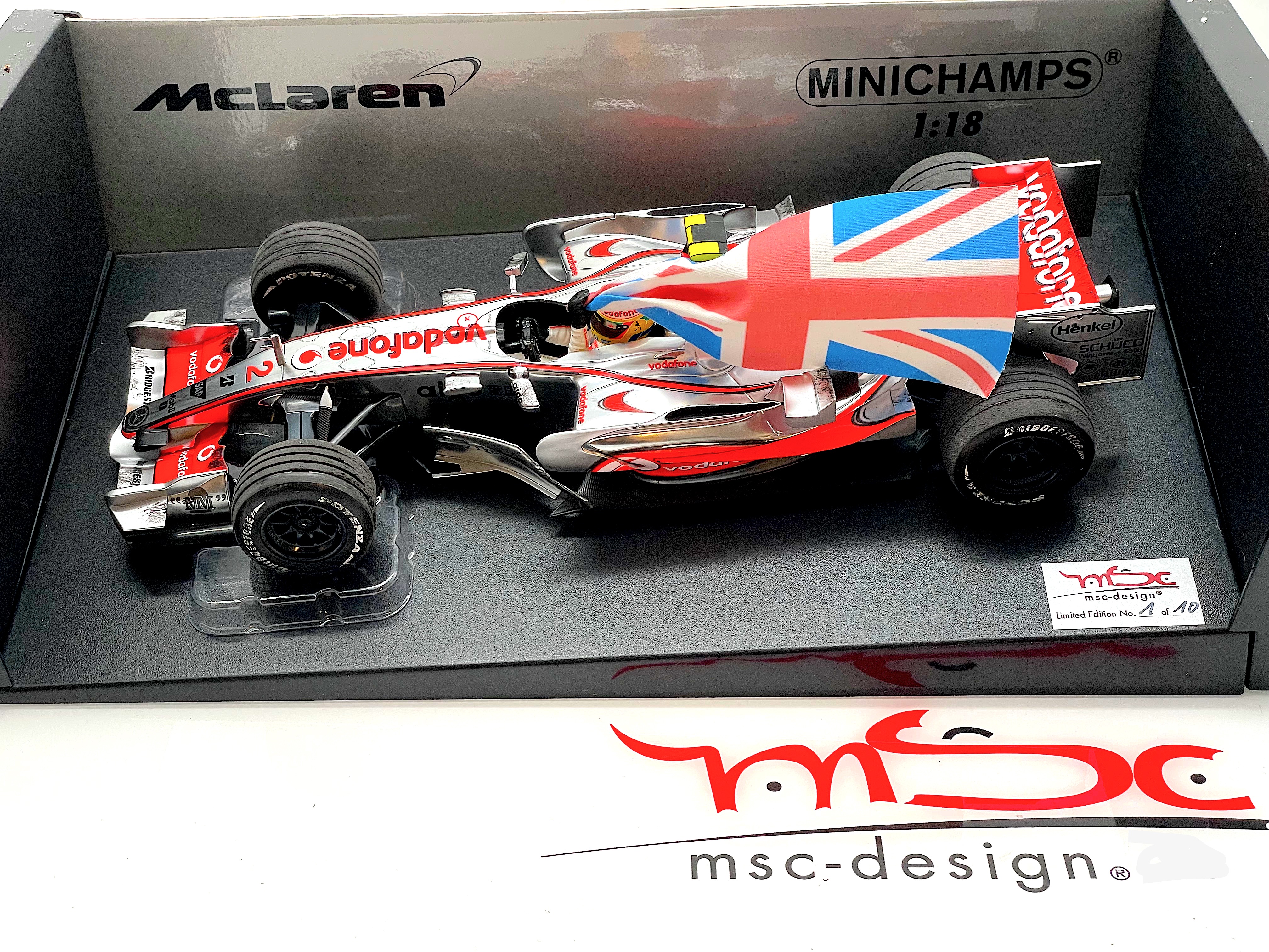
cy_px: 476
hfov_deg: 36.8
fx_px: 1906
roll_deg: +1.6
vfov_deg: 28.0
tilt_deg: -33.3
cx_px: 634
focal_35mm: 52
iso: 100
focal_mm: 6
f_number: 2
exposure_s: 1/75
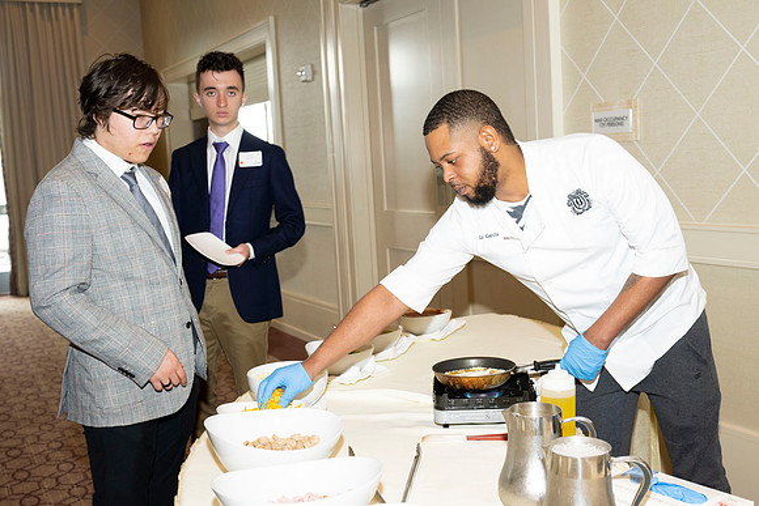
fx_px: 865
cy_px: 253
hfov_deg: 47.4
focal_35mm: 41
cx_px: 380
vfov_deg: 32.6
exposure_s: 1/80
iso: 1000
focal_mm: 41
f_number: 5.6
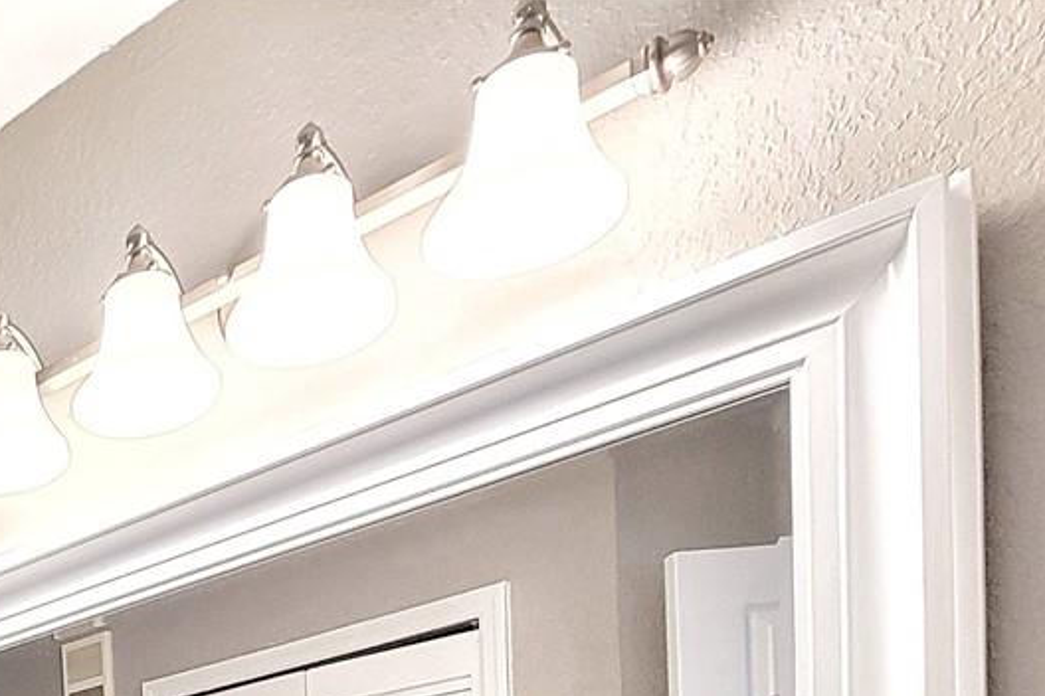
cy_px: 1180
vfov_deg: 22.6
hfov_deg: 37.1
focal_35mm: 41
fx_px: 1190
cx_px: -186
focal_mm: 2.2
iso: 200
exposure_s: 1/60
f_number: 2.2
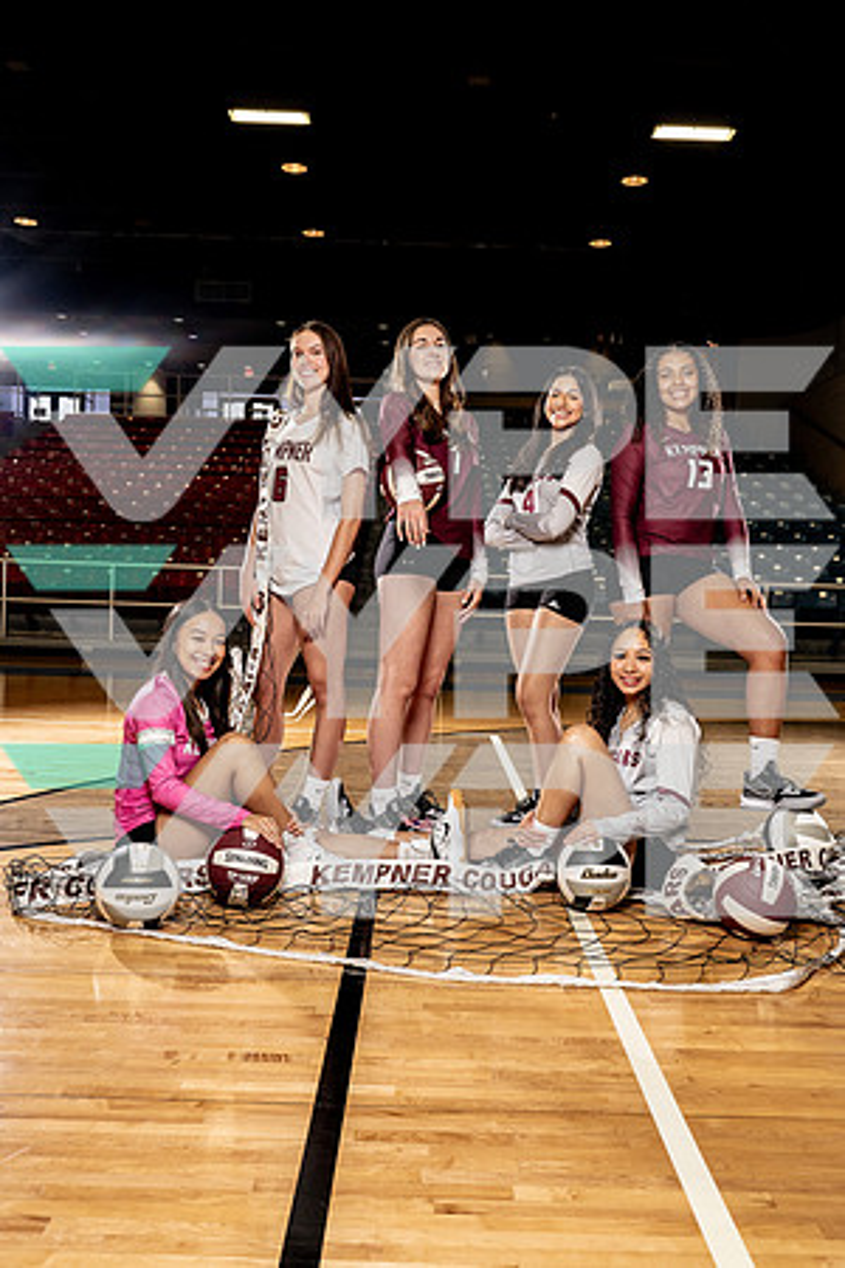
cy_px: 634
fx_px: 1127
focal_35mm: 32
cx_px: 422
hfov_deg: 41.1
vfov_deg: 58.7
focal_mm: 32
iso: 640
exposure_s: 1/250
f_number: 5.6
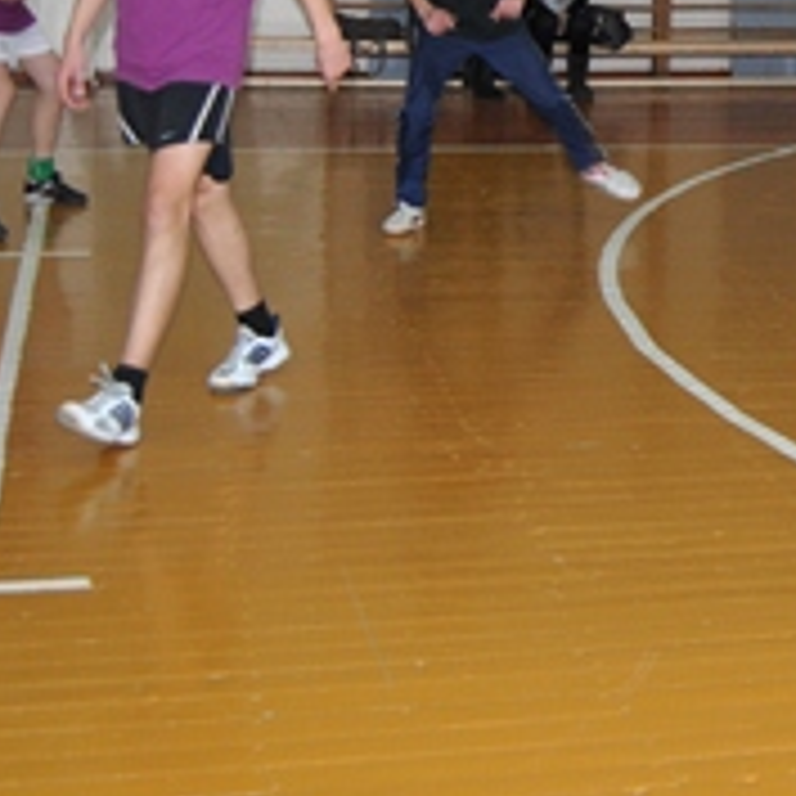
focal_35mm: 83
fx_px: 2159
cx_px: 836
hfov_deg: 20.1
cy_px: 121
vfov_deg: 20.6
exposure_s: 1/60
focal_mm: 18
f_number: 3.5
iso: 200
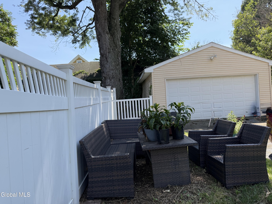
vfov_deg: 56.8
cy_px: 102
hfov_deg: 71.6
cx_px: 136
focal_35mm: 24
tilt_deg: -0.2
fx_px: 189
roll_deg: +4.0
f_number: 1.78
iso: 100
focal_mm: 6.76
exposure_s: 1/2000
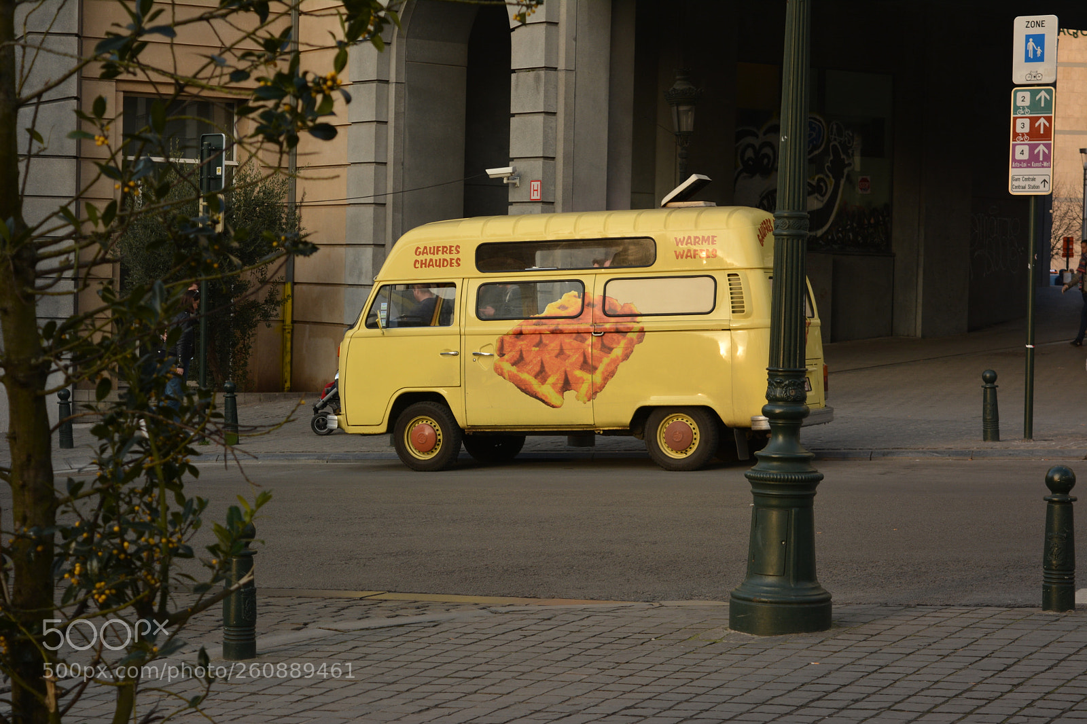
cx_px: 544
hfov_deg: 24.6
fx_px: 2490
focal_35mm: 82
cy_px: 362
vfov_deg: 16.5
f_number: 5.6
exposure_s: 1/160
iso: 200
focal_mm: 55
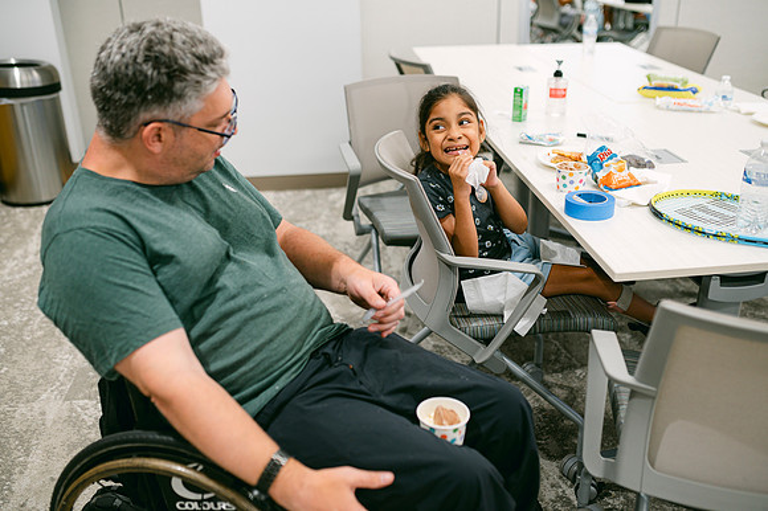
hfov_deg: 54.5
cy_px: 256
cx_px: 384
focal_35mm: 35
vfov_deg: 37.8
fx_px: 746
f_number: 2
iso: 220
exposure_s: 1/125
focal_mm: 35
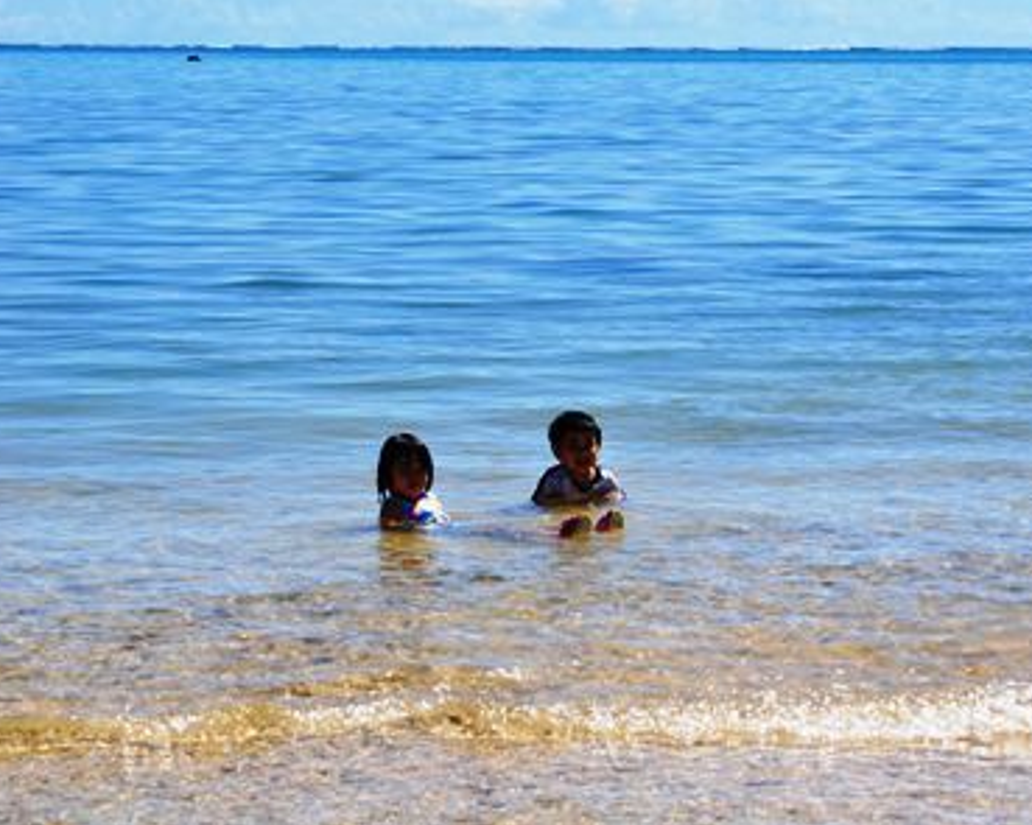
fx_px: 3756
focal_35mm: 123
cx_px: 582
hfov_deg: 15.6
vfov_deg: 12.5
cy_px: 411
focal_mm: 72
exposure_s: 1/500
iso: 200
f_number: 11
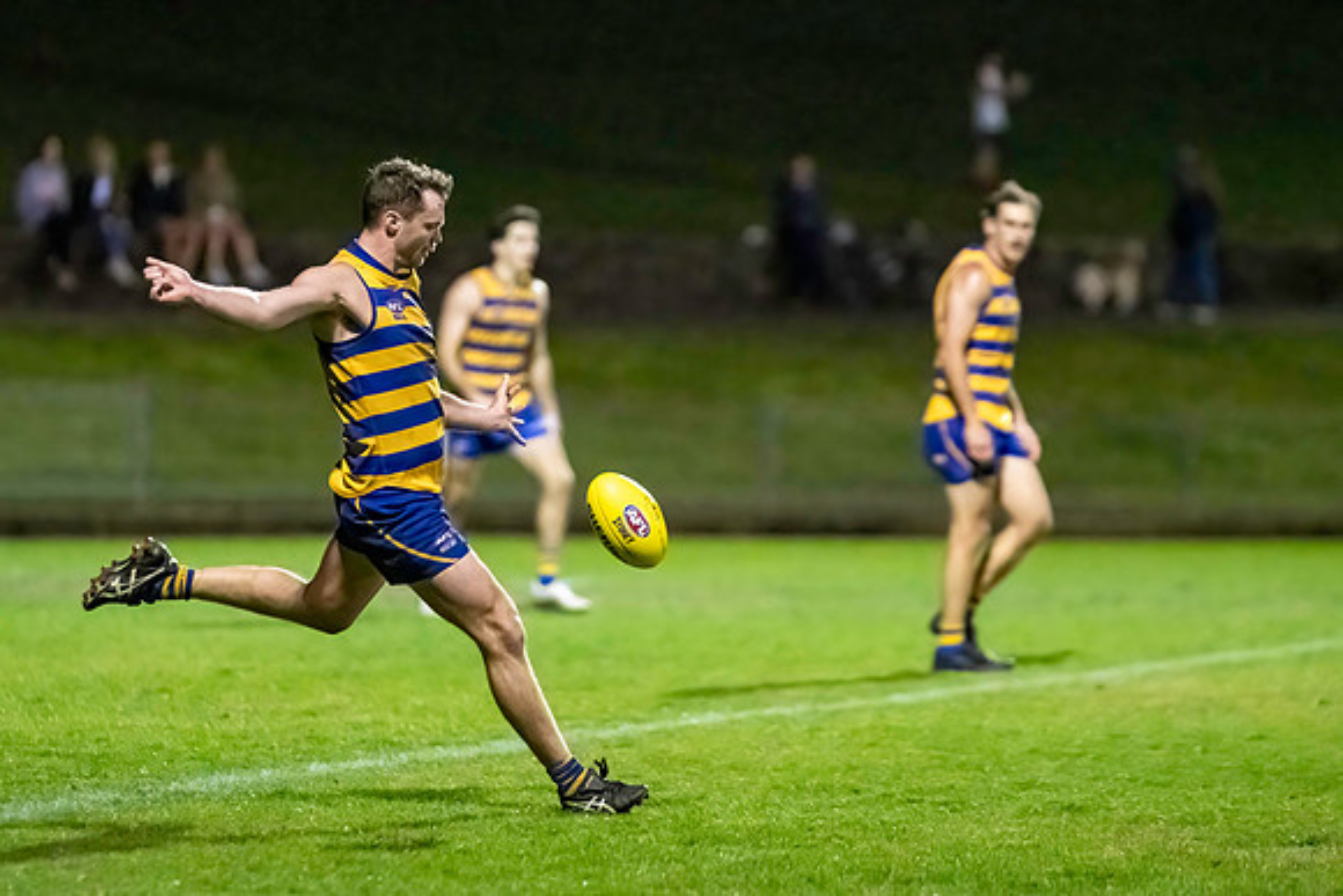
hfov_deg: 6.9
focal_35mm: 297
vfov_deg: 4.6
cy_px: 450
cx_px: 509
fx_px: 11089
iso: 10000
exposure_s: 1/1250
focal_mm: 220
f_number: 2.8
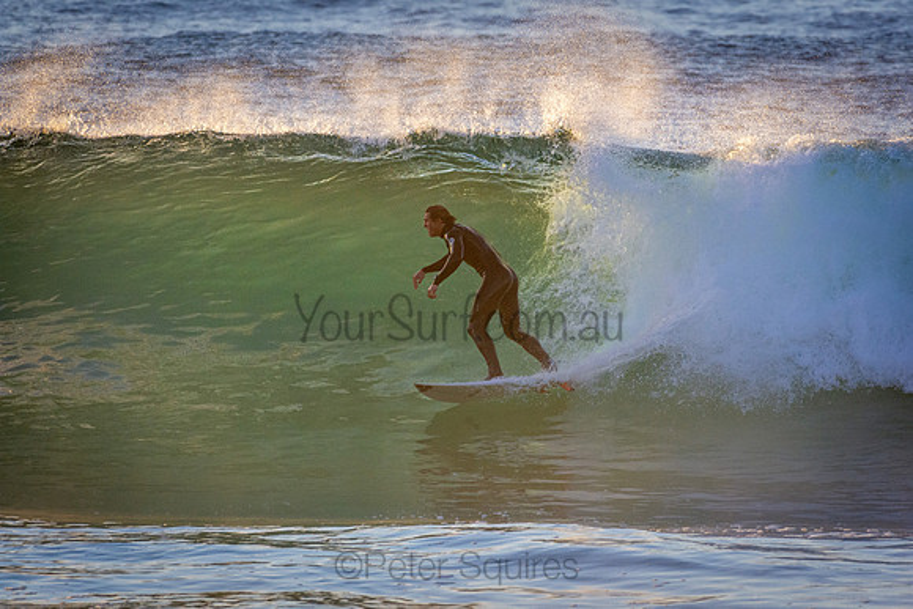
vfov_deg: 1.8
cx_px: 456
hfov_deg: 2.7
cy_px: 304
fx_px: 19024
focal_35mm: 750
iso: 1100
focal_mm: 500
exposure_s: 1/2000
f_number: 5.6
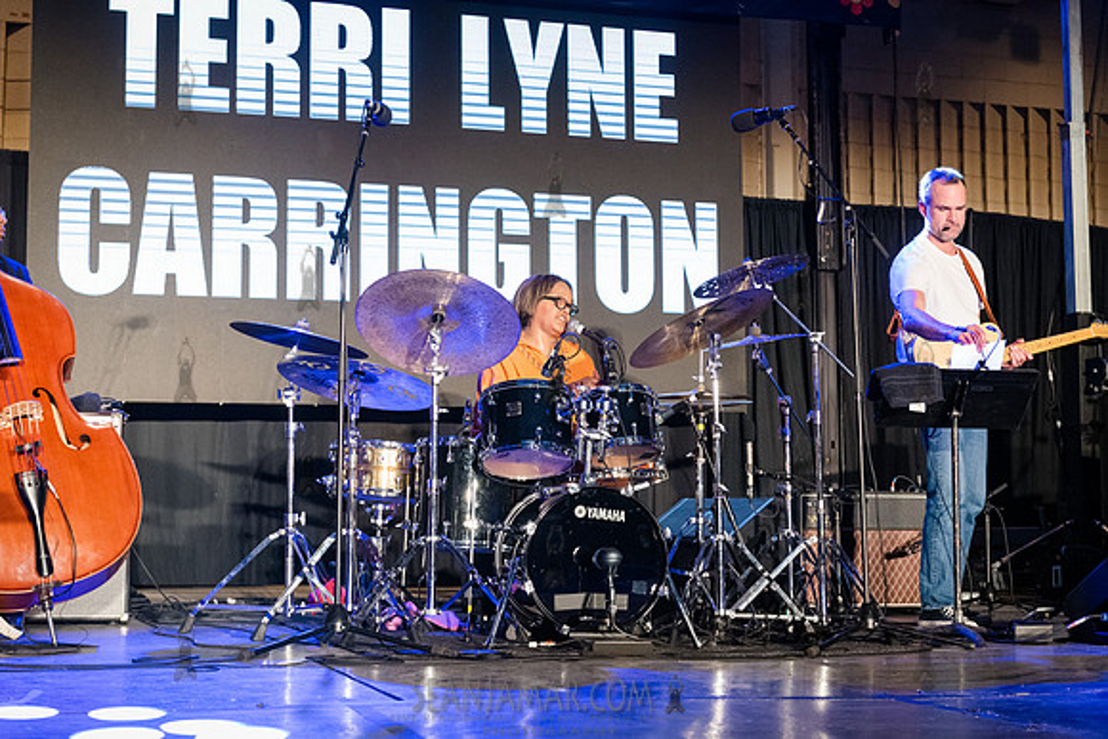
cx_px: 554
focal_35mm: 57
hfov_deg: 34.9
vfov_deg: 23.7
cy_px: 370
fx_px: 1760
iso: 6400
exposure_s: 1/640
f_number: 3.5
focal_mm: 56
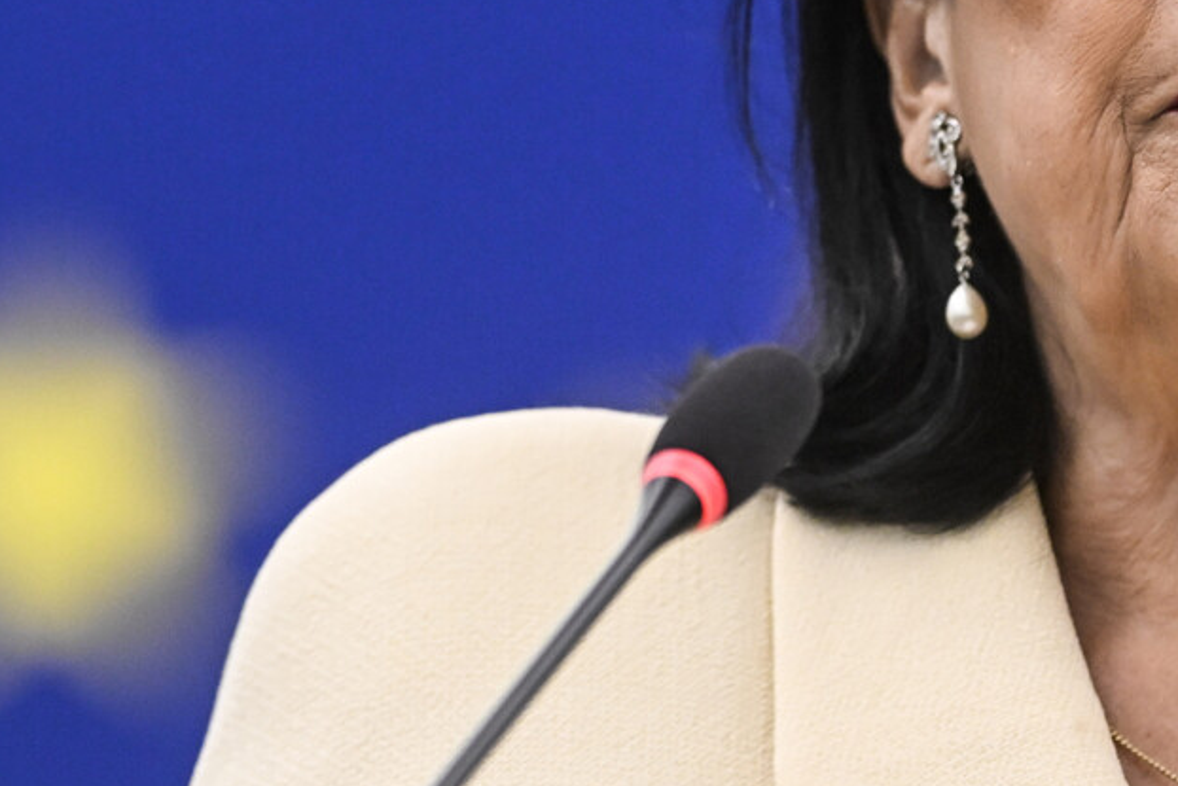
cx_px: 799
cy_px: 14
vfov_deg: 2.1
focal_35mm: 643
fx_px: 21044
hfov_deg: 3.2
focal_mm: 250
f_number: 4
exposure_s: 1/250
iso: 3200
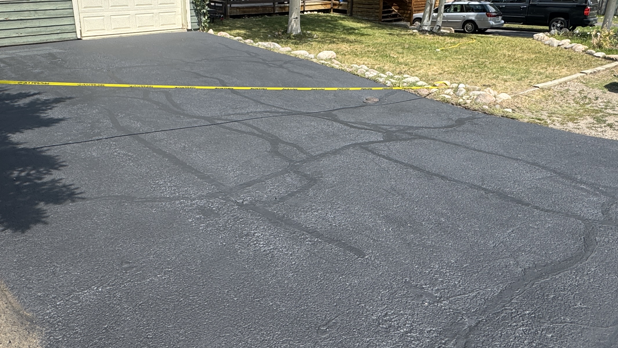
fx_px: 475
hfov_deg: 66.0
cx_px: 297
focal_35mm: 29
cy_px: 124
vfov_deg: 39.8
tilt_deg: -19.1
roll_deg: -0.2
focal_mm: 2.22
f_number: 2.2
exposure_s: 1/1143
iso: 50
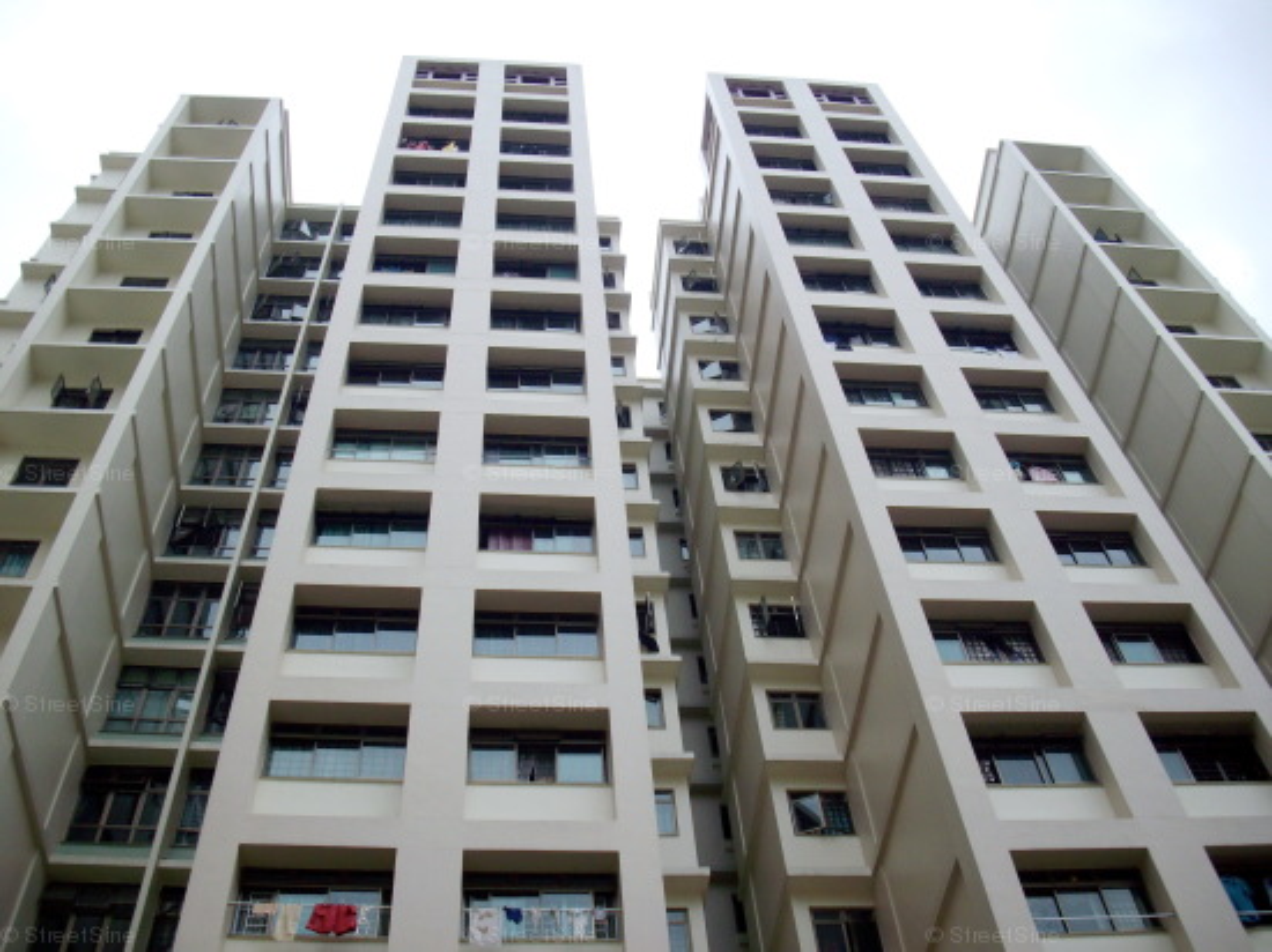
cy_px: 476
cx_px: 636
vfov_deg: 38.6
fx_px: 1359
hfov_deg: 50.2
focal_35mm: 37
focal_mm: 6.2
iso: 80
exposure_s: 1/250
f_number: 5.6
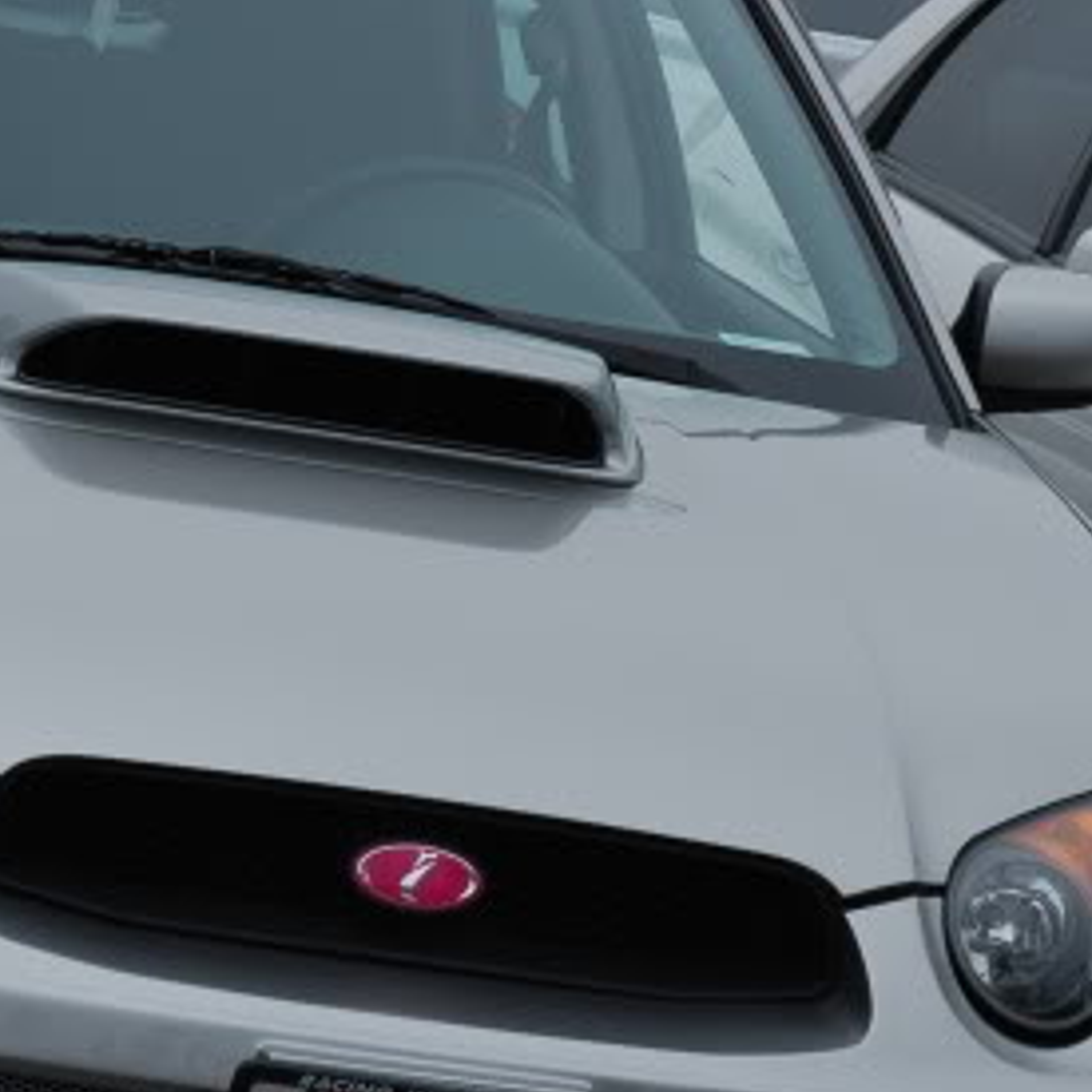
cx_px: 274
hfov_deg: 6.7
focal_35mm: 260
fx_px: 9279
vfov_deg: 6.7
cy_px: 586
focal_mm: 70
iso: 125
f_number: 9
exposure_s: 1/125
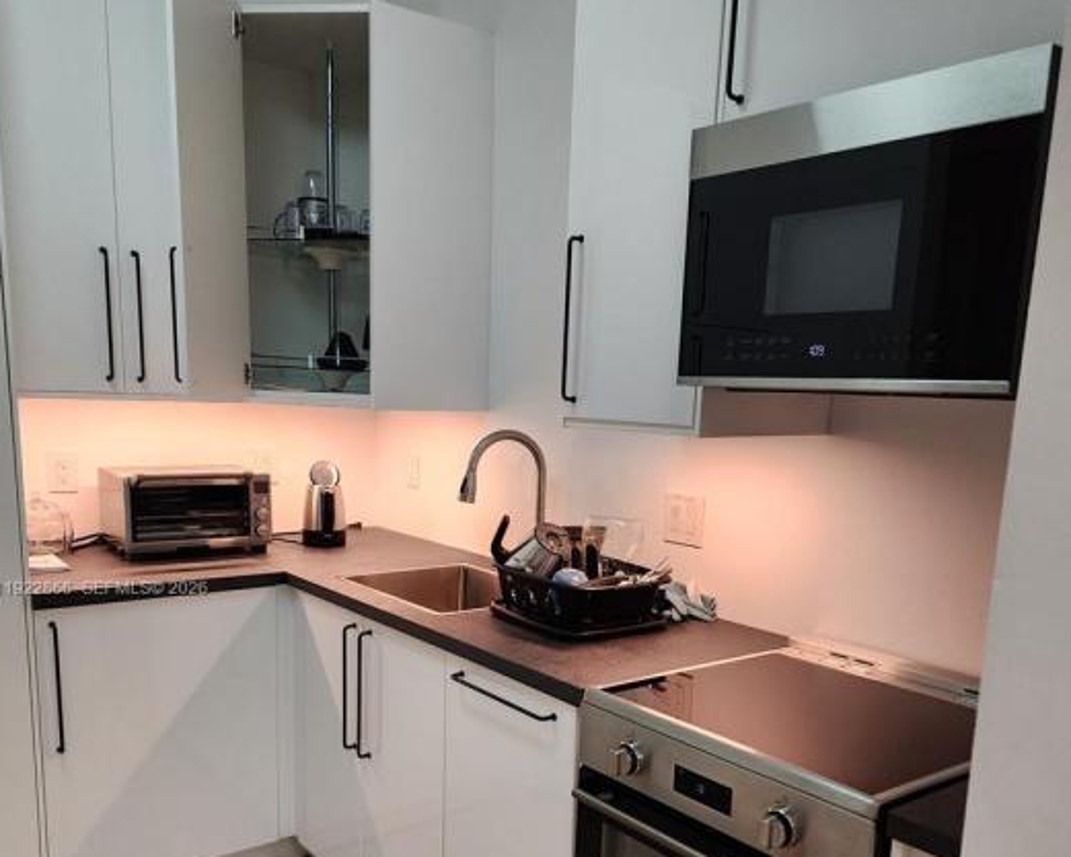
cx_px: 534
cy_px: 590
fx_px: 983
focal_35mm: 31
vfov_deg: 46.2
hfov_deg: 57.2
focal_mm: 6.4
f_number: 1.8
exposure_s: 1/120
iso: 200
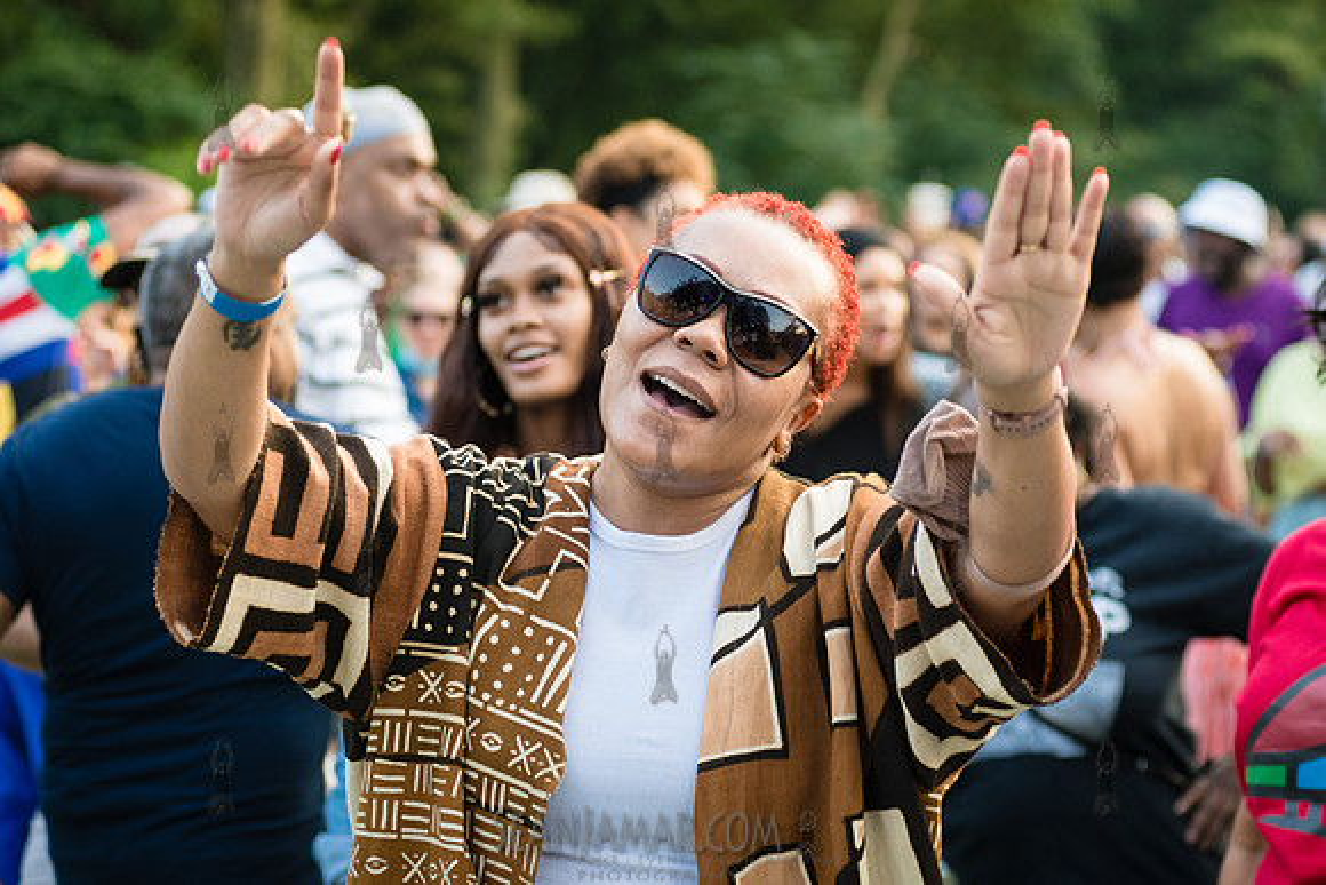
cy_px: 430
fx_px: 3334
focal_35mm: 90
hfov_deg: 22.5
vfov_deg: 15.1
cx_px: 750
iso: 1000
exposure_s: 1/200
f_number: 4.5
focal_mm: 80
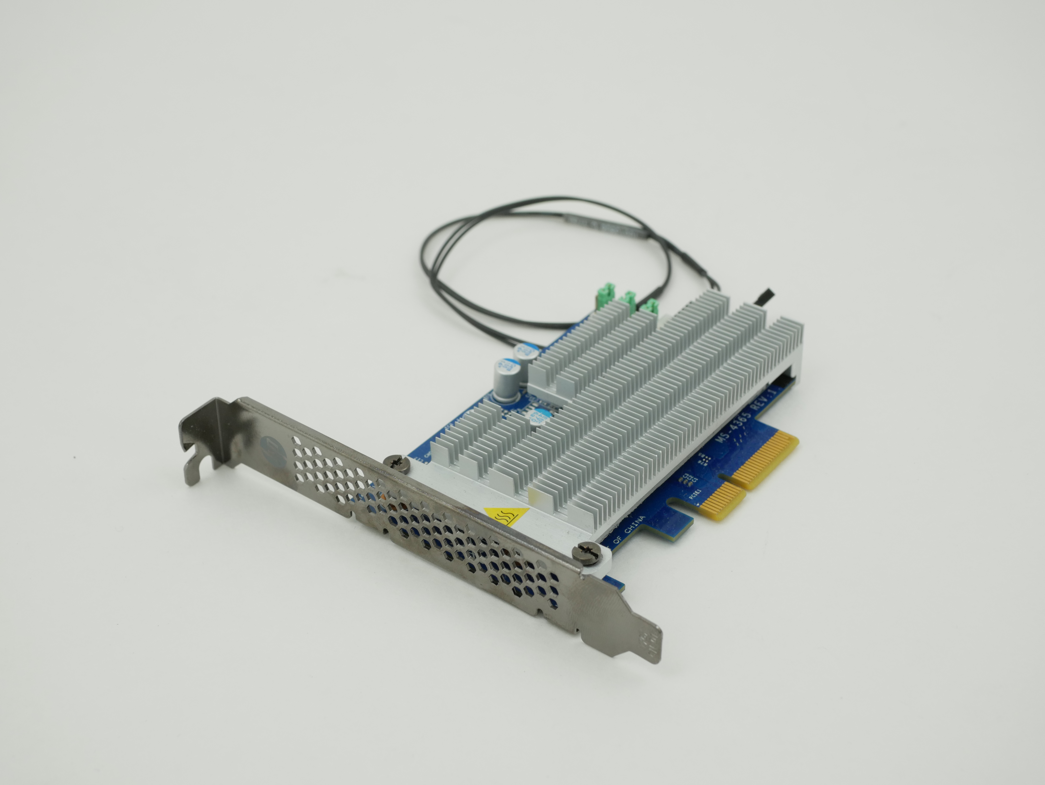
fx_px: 1812
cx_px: 522
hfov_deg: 32.2
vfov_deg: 24.4
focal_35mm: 60
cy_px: 392
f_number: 5.6
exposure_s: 1/125
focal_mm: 30
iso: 400
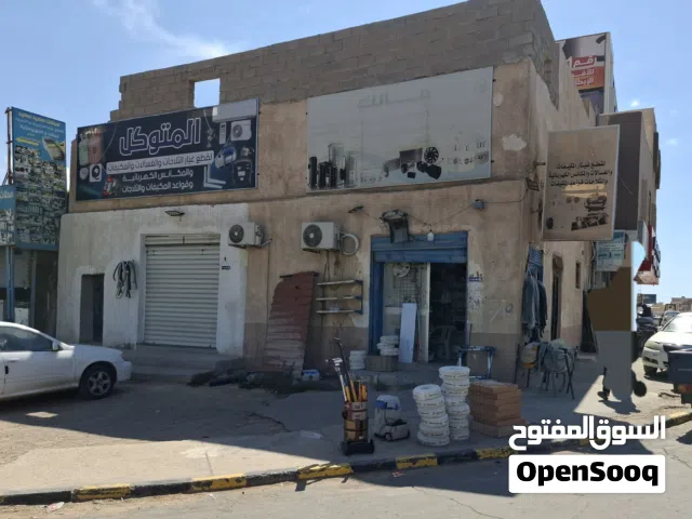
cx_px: 346
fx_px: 460
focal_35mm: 23
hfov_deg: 73.9
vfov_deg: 58.9
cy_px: 260
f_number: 1.8
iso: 50
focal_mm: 5.54
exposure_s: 1/1667
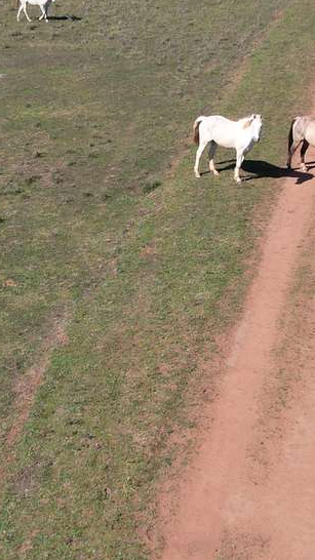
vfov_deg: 26.1
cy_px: 204
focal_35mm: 81
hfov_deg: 14.9
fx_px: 1203
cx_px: 122
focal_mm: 8.38
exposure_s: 1/1500
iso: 110
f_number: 2.8
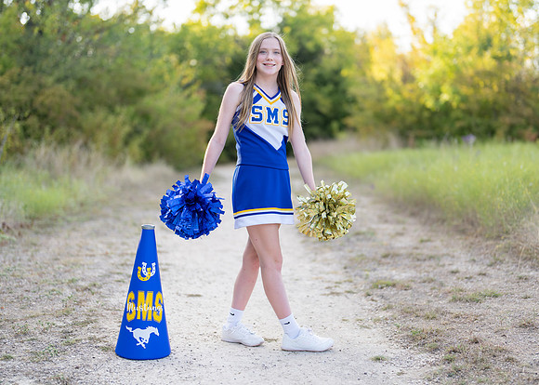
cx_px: 285
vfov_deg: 24.1
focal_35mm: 59
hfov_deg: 33.3
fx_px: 902
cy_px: 182
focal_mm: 50
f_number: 1.2
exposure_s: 1/1000
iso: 100
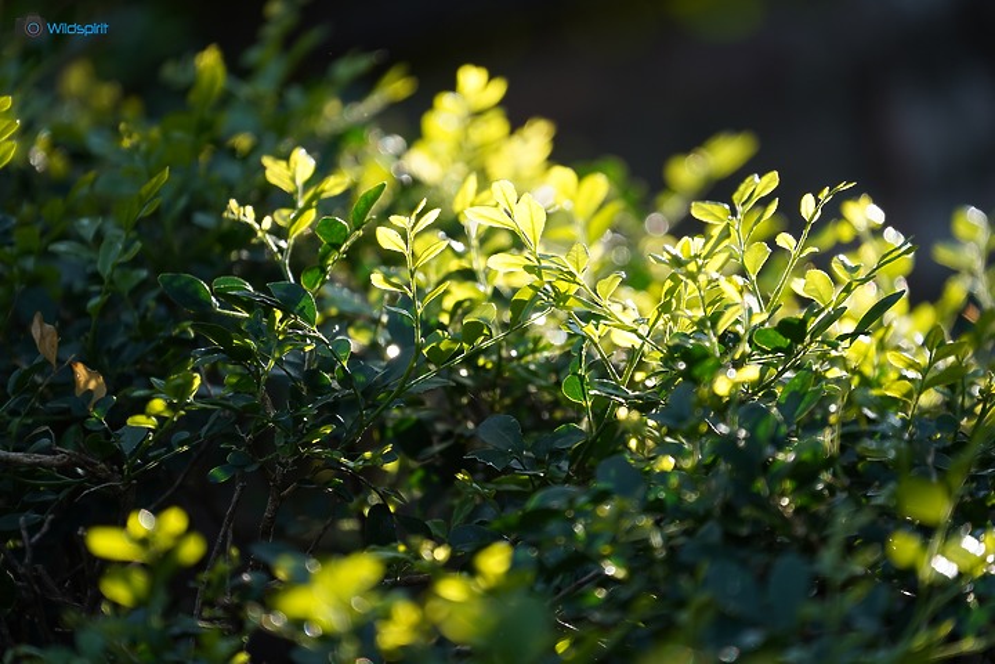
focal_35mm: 300
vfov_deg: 4.6
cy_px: 332
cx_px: 498
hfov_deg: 6.9
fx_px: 8291
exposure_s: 1/640
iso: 400
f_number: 5.6
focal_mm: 300
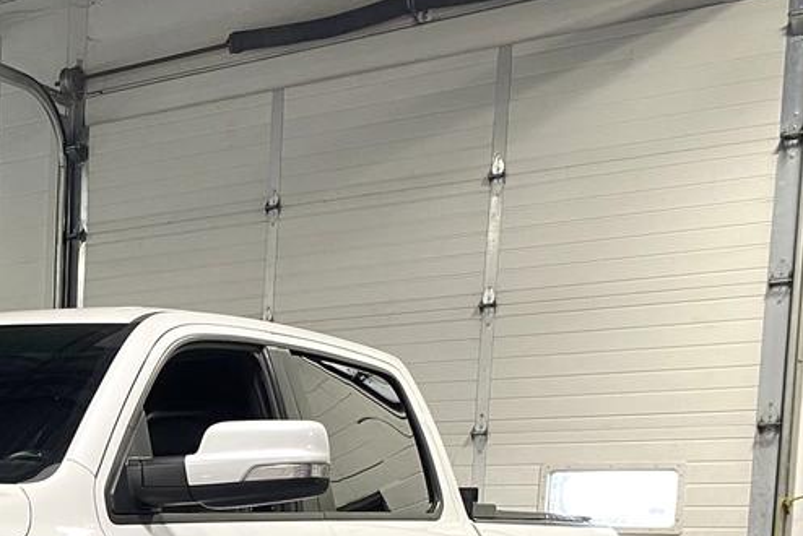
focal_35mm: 70
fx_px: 1562
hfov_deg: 25.8
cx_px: -158
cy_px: 710
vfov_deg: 18.1
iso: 80
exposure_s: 1/60
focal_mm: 4.25
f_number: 1.8
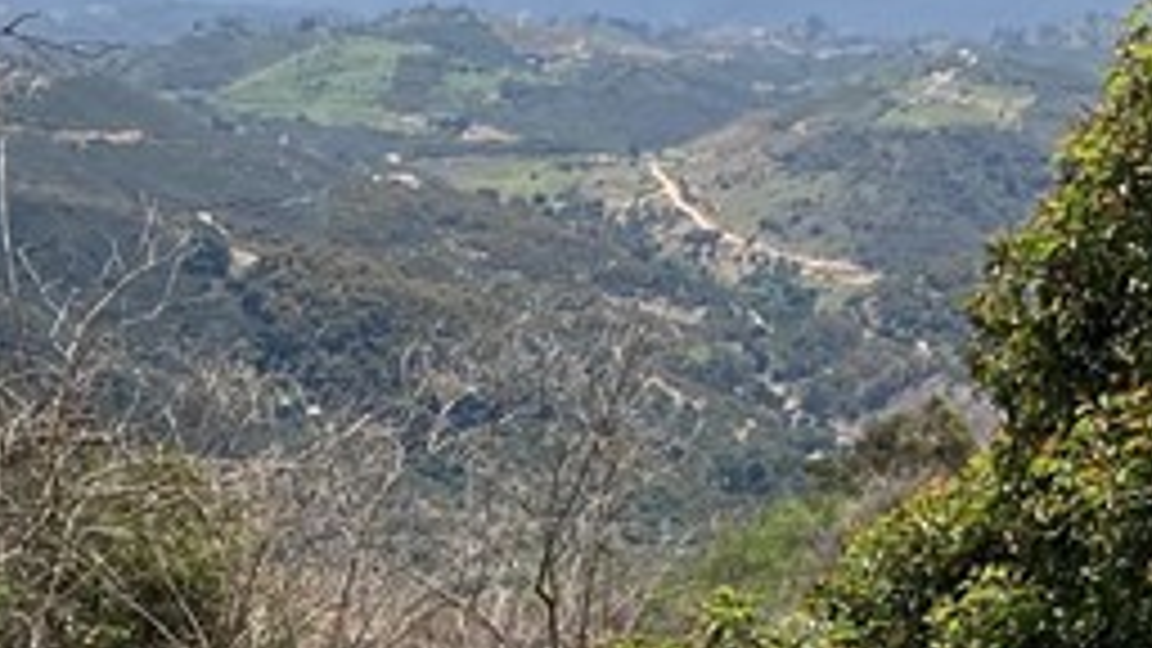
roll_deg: -0.2
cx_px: 374
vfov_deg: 9.7
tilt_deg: -14.3
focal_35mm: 122
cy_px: 873
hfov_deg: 17.5
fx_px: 3727
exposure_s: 1/1621
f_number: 1.8
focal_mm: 3.99
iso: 20
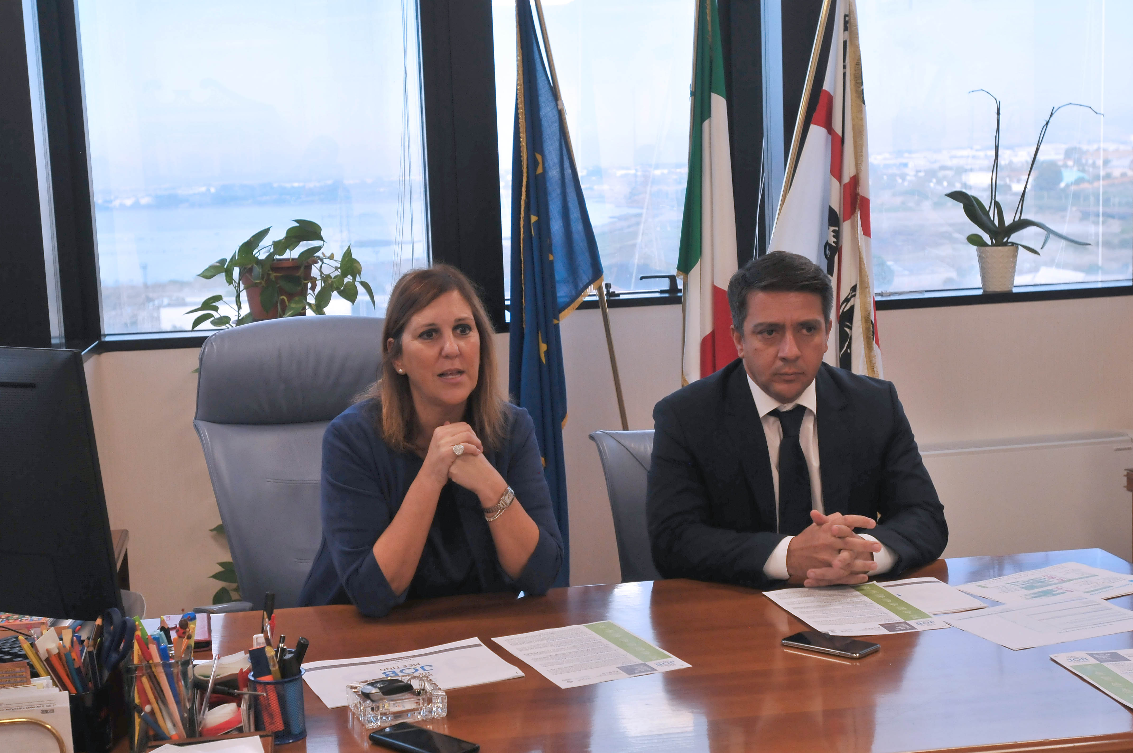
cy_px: 376
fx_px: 1650
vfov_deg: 25.7
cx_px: 566
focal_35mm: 52
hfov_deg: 37.9
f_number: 5
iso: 800
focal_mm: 35
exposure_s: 1/100
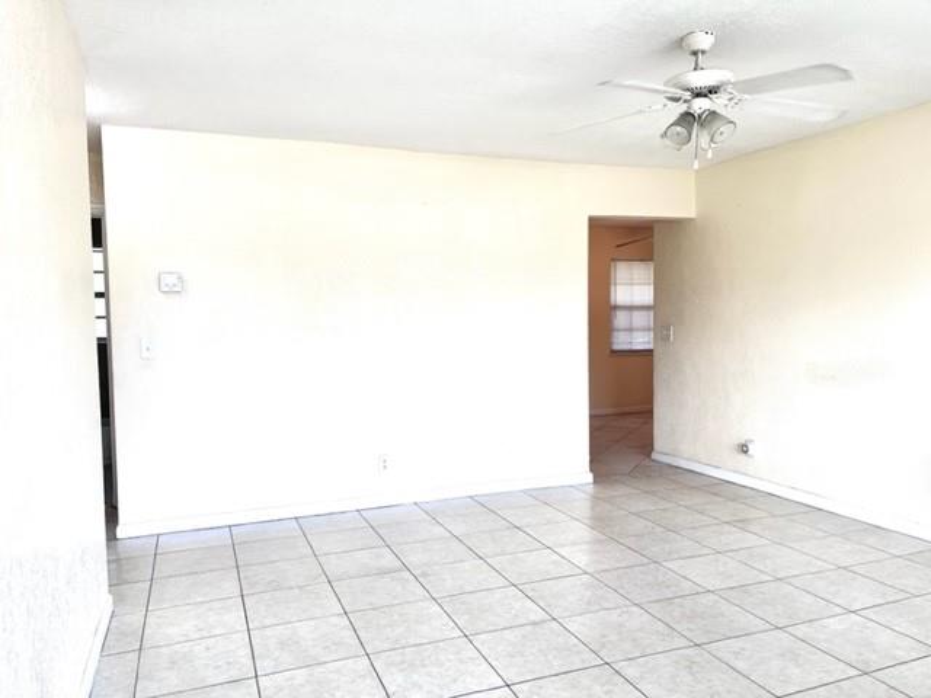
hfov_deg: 67.3
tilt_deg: -3.0
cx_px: 466
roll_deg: +0.7
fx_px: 699
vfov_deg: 53.1
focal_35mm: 26
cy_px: 349
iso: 50
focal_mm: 5.1
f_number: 1.6
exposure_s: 1/120
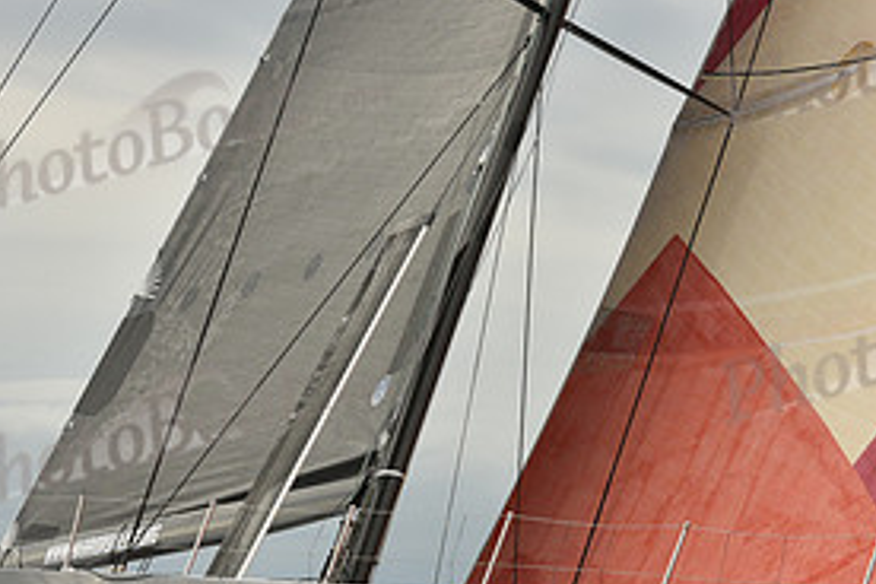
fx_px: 3577
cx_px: 559
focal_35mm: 147
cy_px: 551
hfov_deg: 13.9
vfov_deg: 9.3
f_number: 8
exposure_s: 1/1250
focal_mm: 70
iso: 320
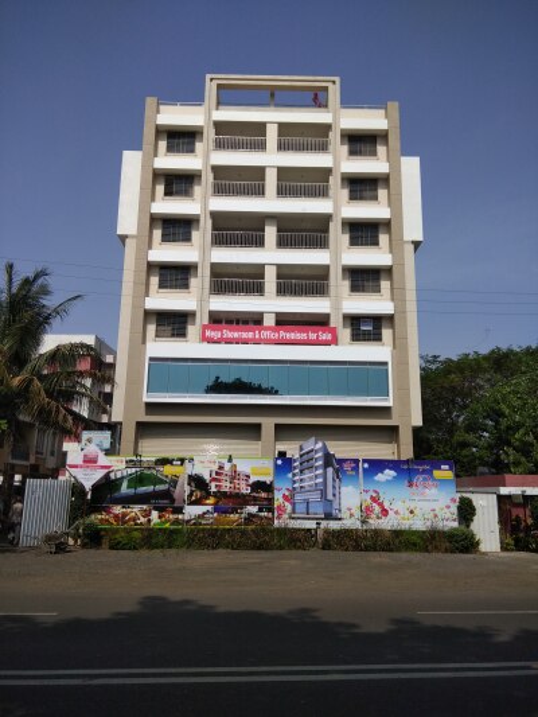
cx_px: 269
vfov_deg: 79.0
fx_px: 435
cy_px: 358
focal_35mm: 21
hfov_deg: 63.5
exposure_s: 1/2548
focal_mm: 3.57
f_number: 2
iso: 100
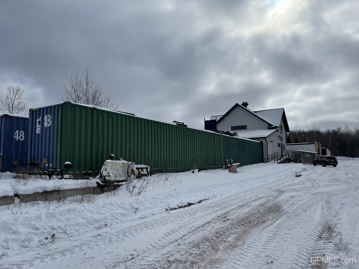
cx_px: 180
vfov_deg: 54.9
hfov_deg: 69.4
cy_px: 134
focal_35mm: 25
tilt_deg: +4.9
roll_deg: +0.6
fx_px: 259
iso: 32
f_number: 1.6
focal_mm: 5.1
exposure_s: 1/13514
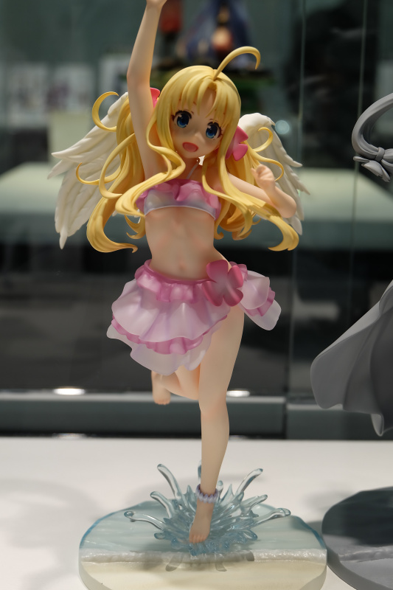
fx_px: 1065
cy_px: 295
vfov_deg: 31.0
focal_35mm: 65
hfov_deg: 20.9
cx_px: 196
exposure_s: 1/125
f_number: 5.6
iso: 250
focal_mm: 43.4
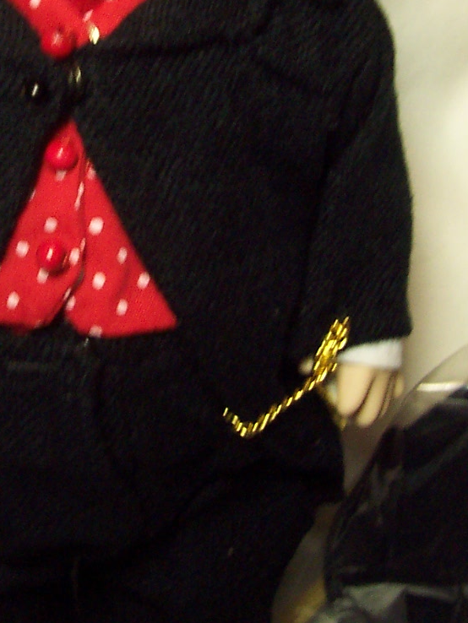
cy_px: 105
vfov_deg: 23.1
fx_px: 1495
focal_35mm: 83
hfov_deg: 17.6
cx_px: 89
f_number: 2.8
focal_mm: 5.6
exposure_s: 1/30
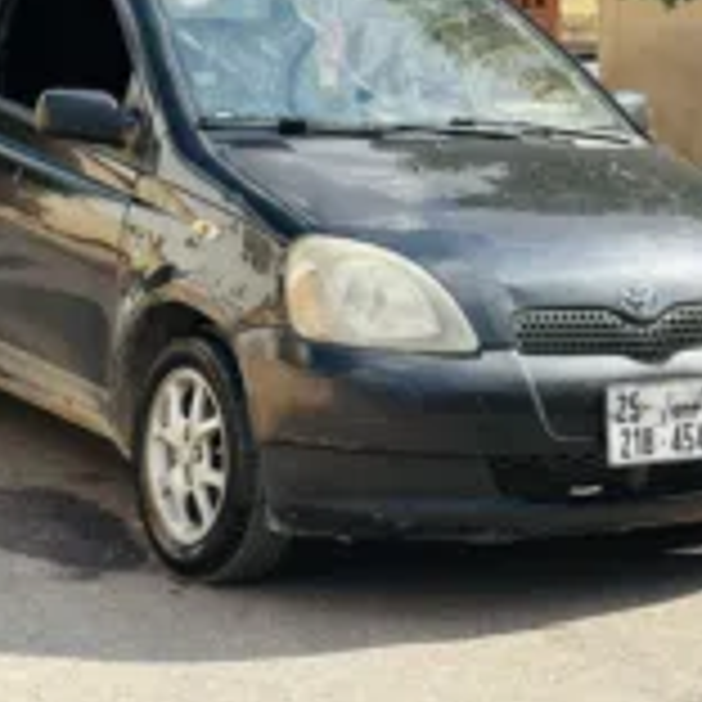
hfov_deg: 16.0
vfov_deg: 15.6
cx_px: 378
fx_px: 2501
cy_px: -54
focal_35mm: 109
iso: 100
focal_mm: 6.86
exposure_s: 1/5556
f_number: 1.78
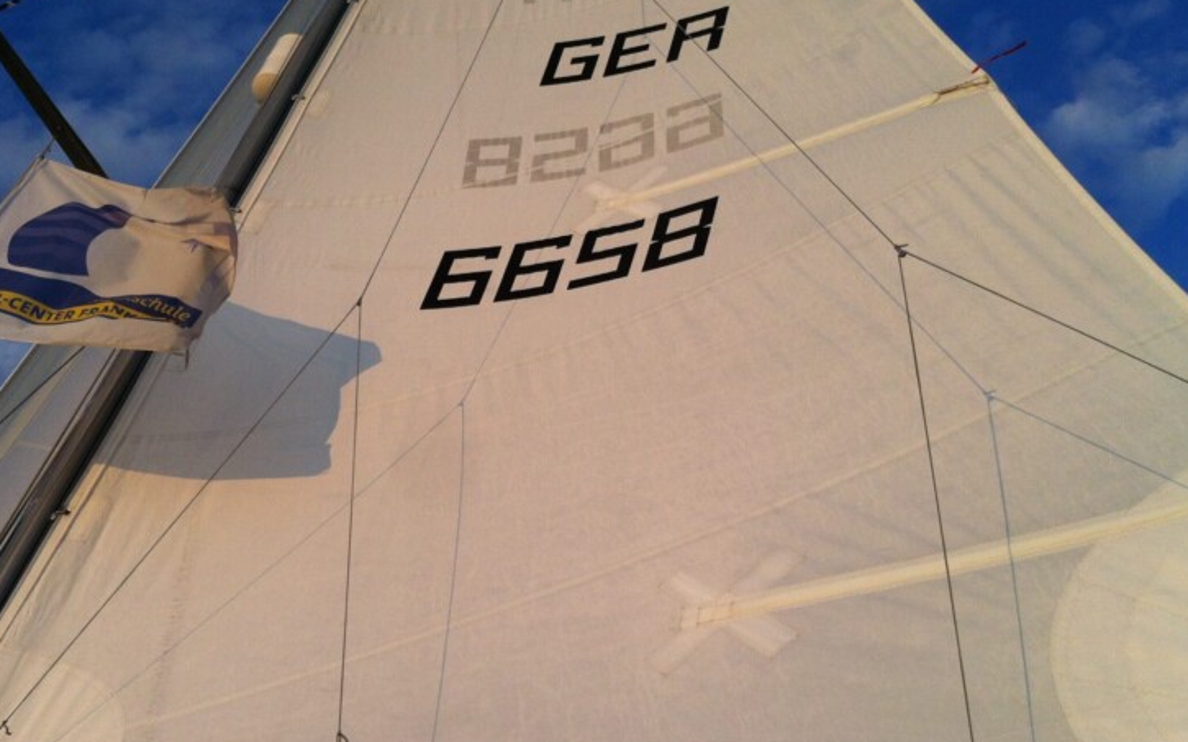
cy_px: 373
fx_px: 1489
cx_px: 516
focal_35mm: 46
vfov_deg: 28.0
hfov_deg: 43.4
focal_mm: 3.85
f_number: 2.8
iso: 80
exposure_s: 1/1120
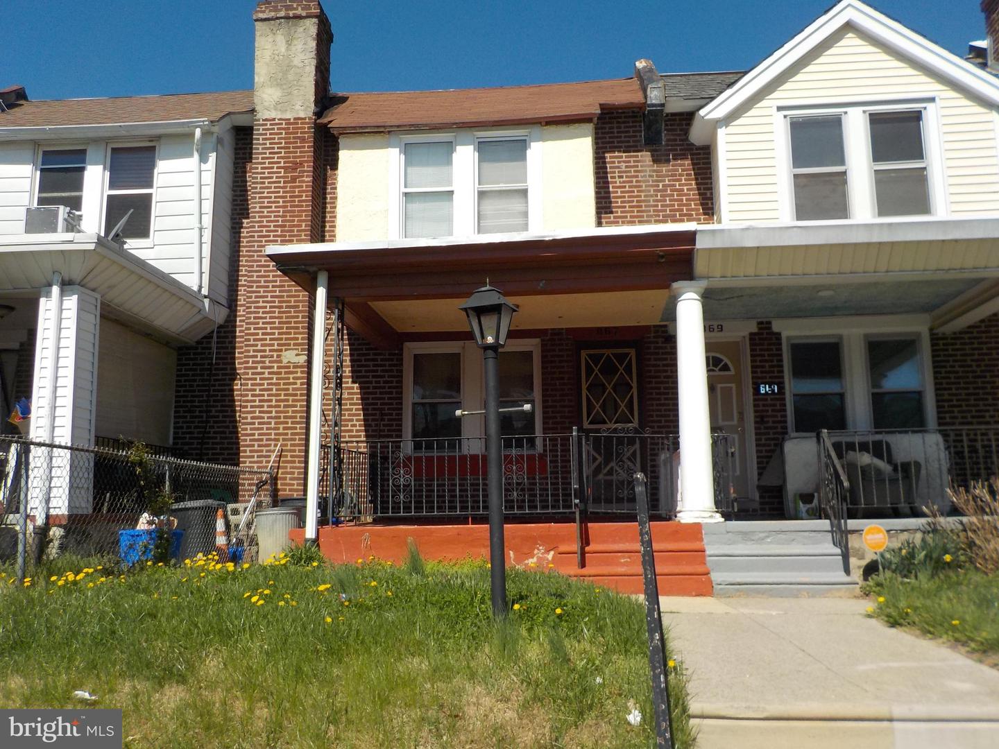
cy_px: 374
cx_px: 500
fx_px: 866
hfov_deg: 60.0
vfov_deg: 46.8
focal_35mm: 30
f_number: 3.3
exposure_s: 1/1250
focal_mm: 4.1
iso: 125
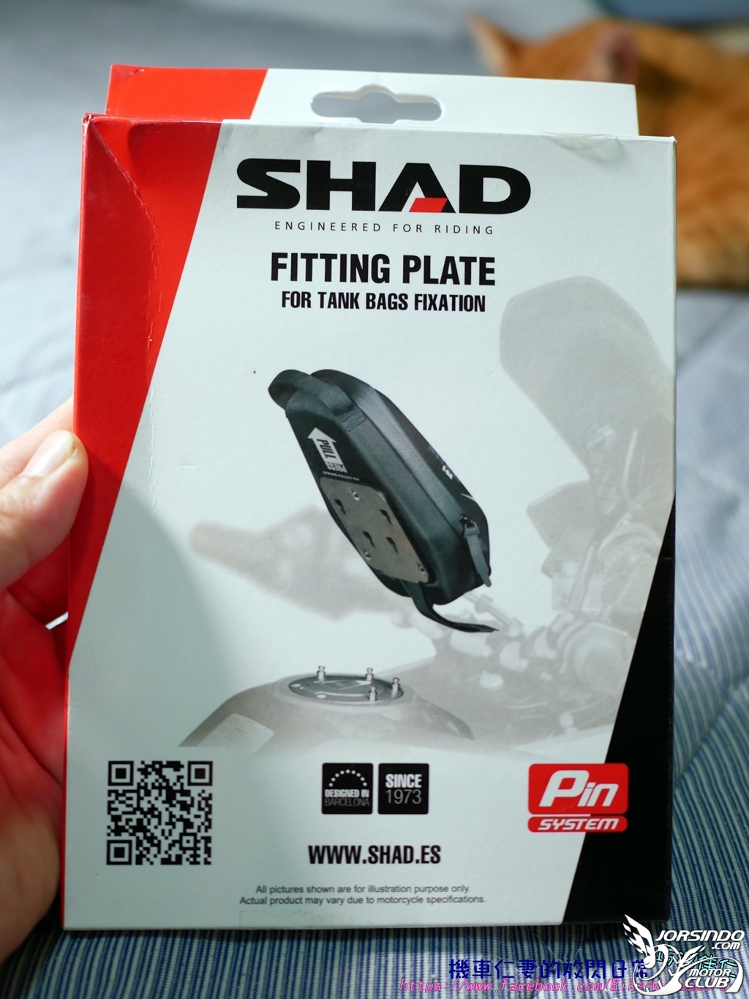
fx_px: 865
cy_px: 500
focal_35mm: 30
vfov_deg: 60.0
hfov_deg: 46.8
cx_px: 374
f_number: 1.7
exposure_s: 1/60
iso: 250
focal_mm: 15
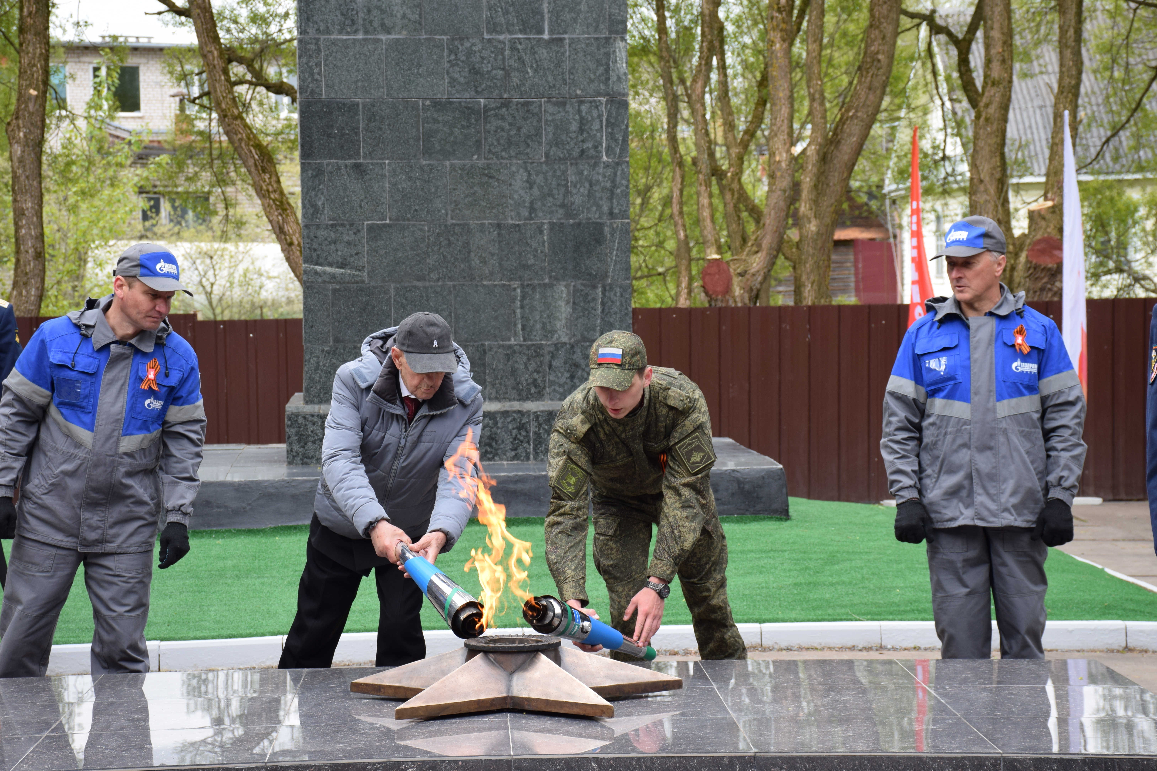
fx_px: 2892
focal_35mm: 90
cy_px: 386
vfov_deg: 15.2
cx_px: 578
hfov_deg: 22.6
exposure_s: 1/250
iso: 320
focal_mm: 60
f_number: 8
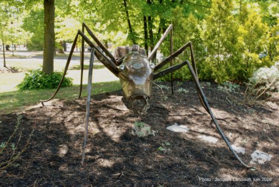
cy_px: 94
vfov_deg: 33.1
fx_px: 314
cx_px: 140
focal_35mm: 40
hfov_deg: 47.9
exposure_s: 1/5
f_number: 16
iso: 100
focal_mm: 27
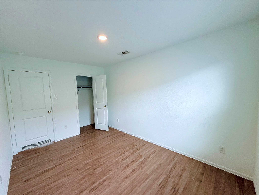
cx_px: 130
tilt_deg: -2.8
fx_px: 105
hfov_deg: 102.1
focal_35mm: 14
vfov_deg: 85.7
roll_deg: +1.8
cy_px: 98
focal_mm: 2.22
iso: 200
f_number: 2.2
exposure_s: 1/120
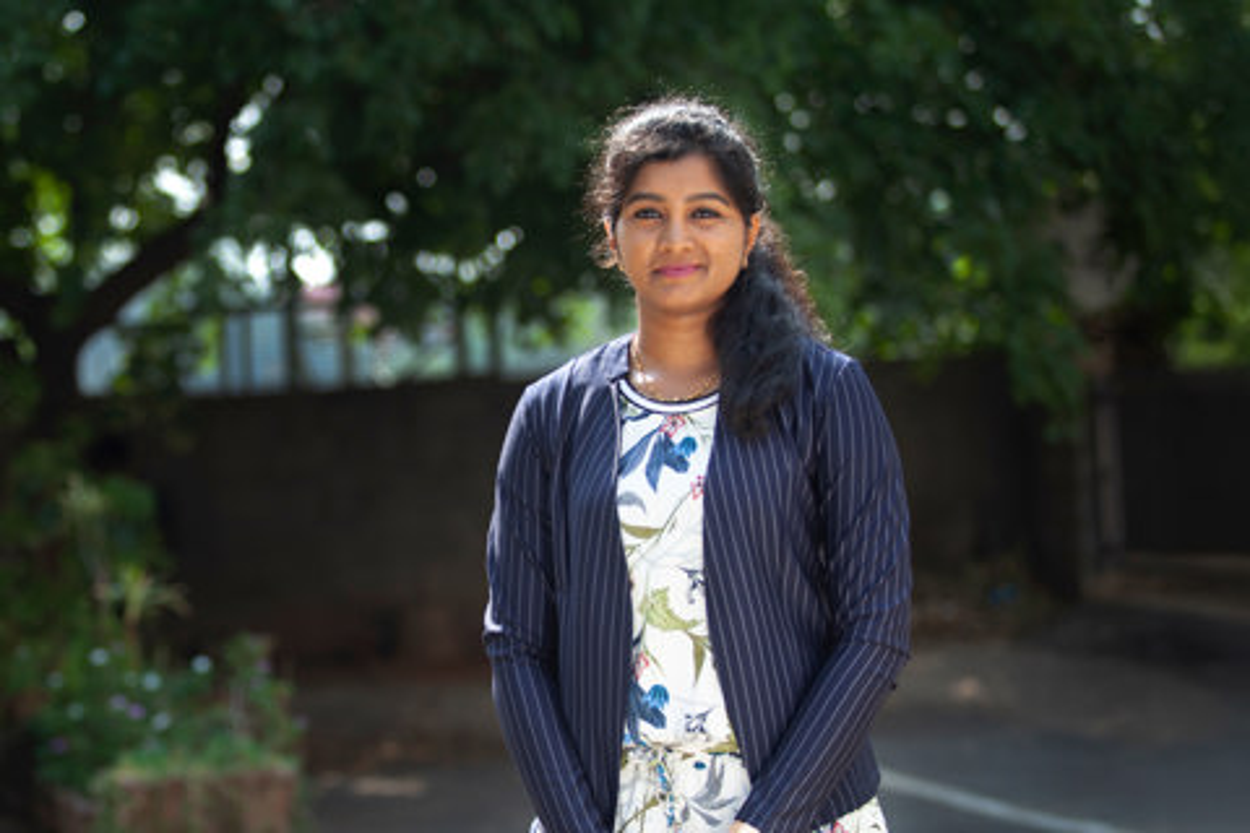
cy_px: 416
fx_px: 1736
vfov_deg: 27.0
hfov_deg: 39.6
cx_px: 625
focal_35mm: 50
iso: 100
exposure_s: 1/180
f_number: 1.4
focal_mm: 50
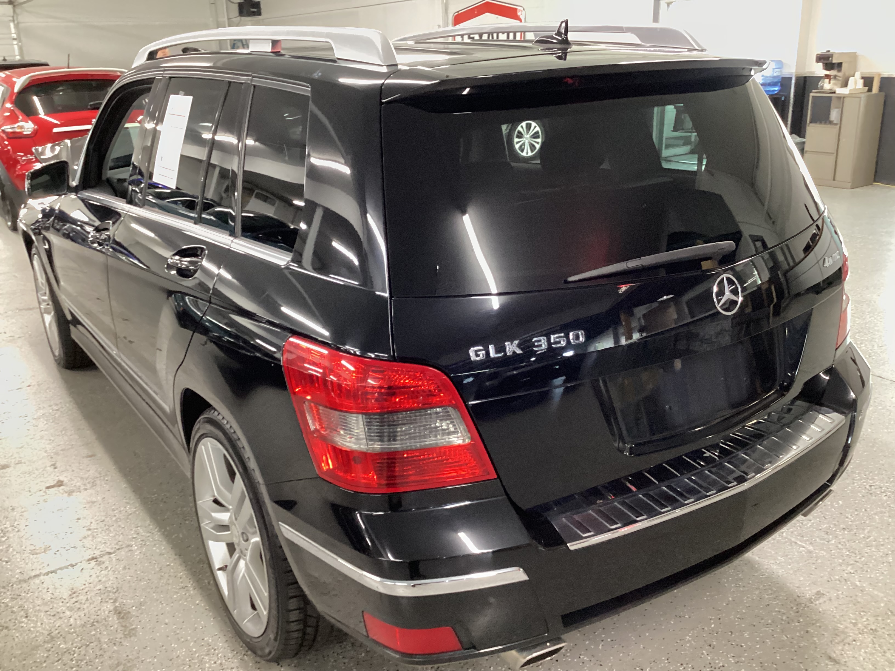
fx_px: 802
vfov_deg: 45.4
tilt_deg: -20.6
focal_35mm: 31
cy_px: 336
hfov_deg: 58.4
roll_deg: +1.0
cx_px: 448
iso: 320
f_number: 2.4
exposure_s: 1/25
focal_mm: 3.3
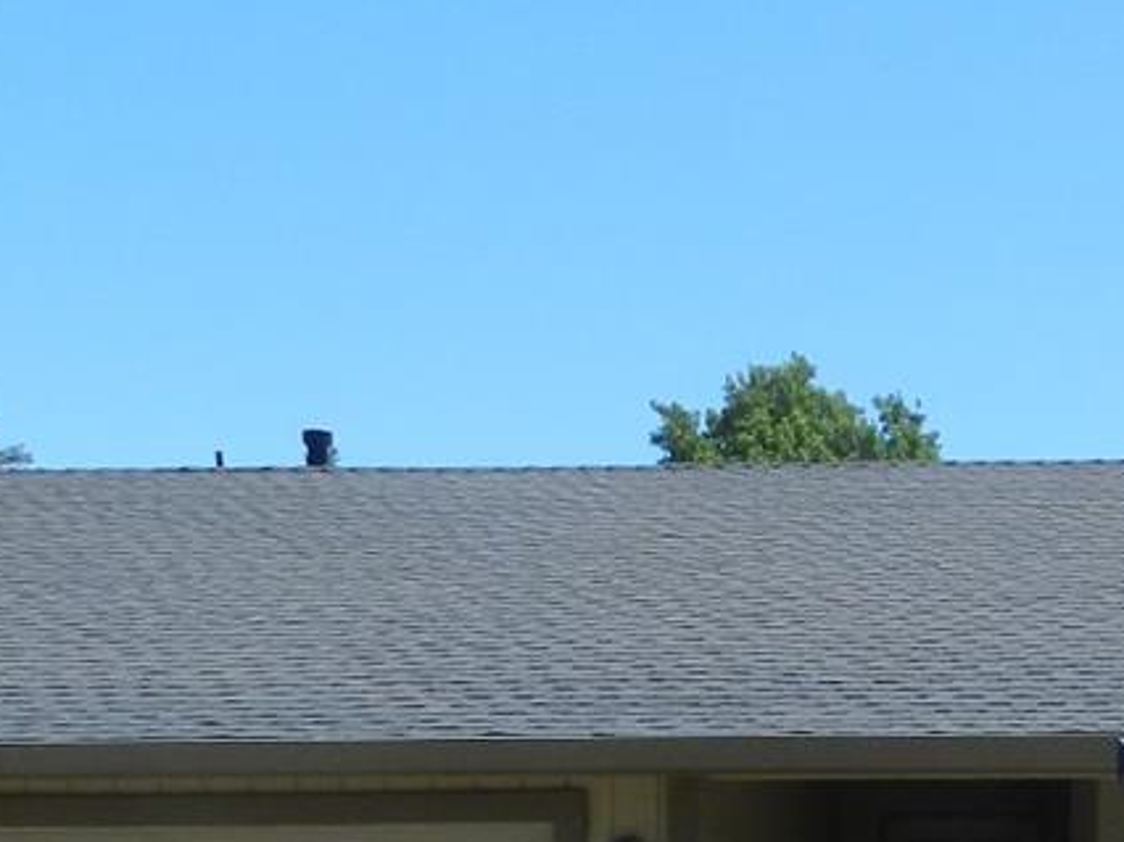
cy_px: 905
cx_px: 1074
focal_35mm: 81
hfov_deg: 23.3
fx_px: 2629
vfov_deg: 17.6
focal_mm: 4
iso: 160
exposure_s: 1/800
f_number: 4
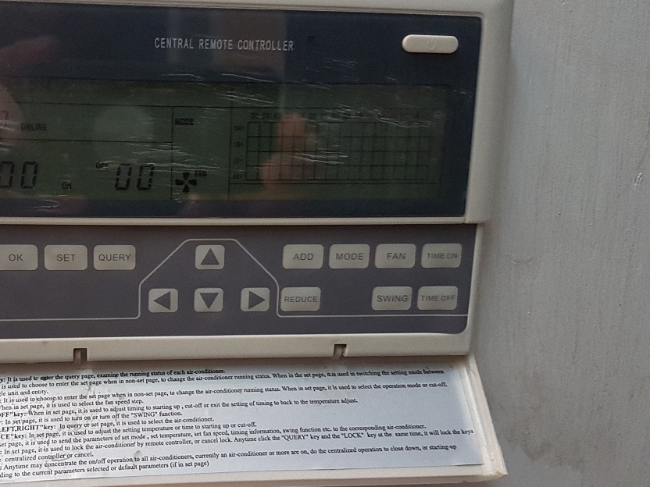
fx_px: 751
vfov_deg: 35.9
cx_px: 171
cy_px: 279
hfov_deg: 45.4
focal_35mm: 40
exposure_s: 1/33
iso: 200
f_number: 1.7
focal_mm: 4.2
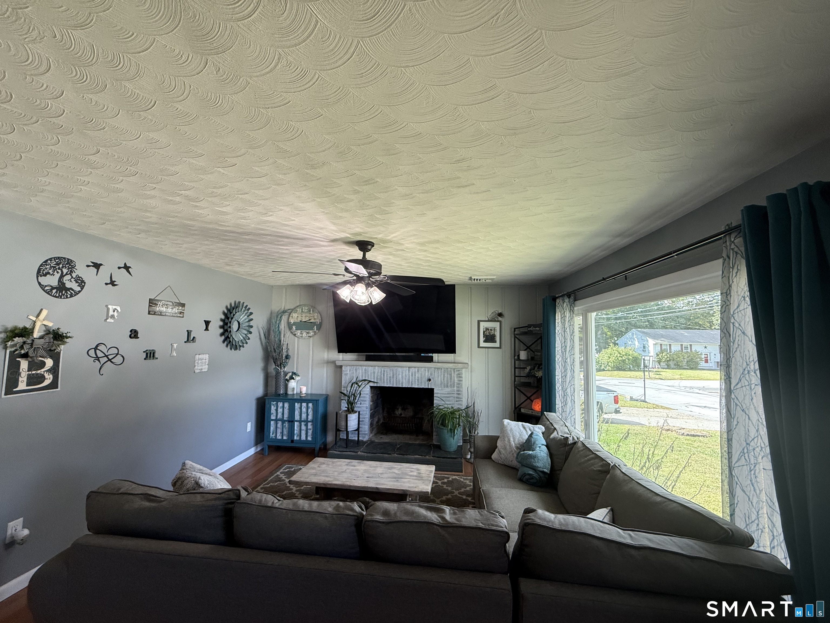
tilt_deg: +4.6
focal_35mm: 14
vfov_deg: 85.7
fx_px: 336
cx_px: 415
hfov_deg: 102.1
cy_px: 312
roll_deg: -1.8
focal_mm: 2.22
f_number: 2.2
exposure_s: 1/120
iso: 250
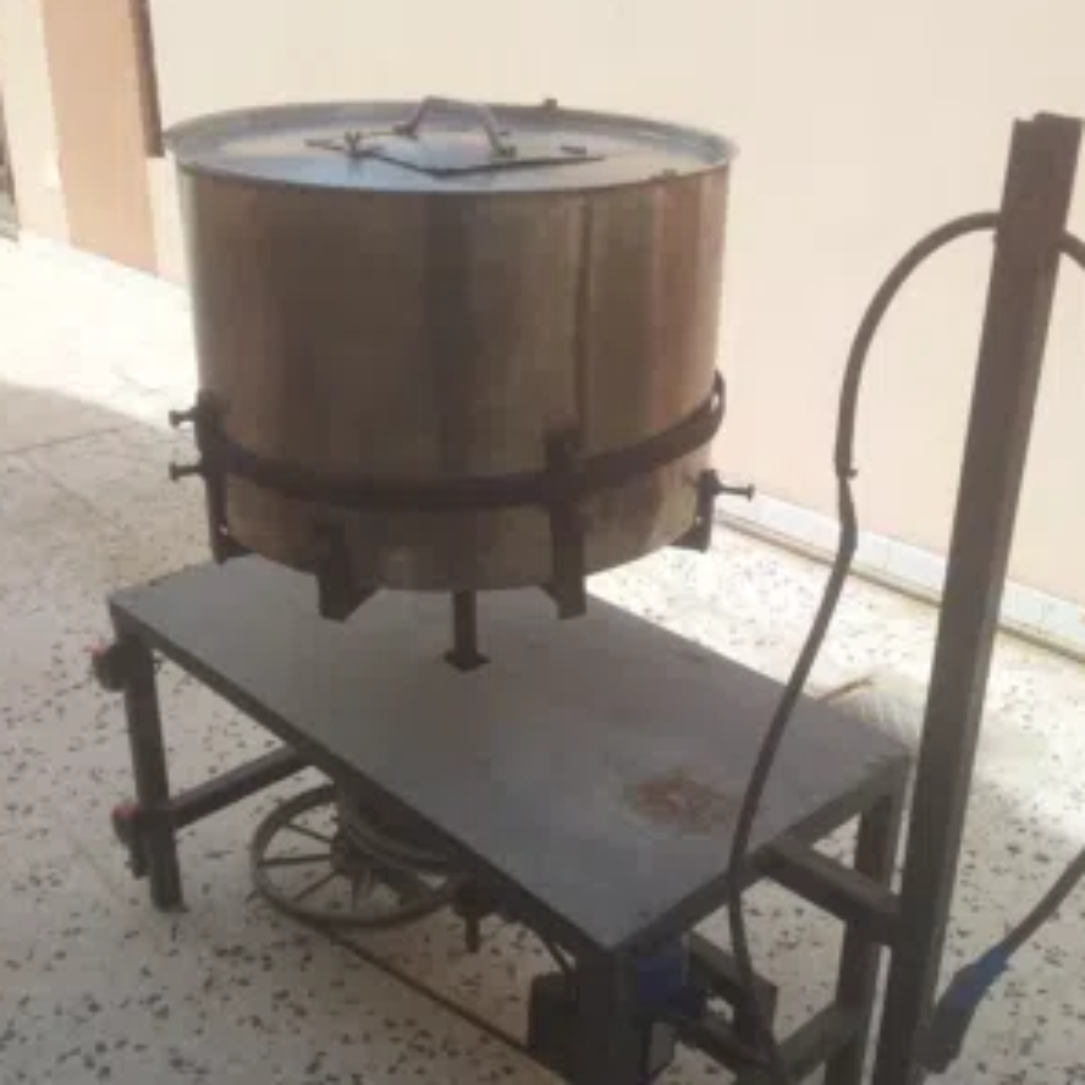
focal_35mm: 37
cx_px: 542
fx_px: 1312
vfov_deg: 44.8
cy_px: 605
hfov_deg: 44.9
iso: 40
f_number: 2.2
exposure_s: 1/1115
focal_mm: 3.3
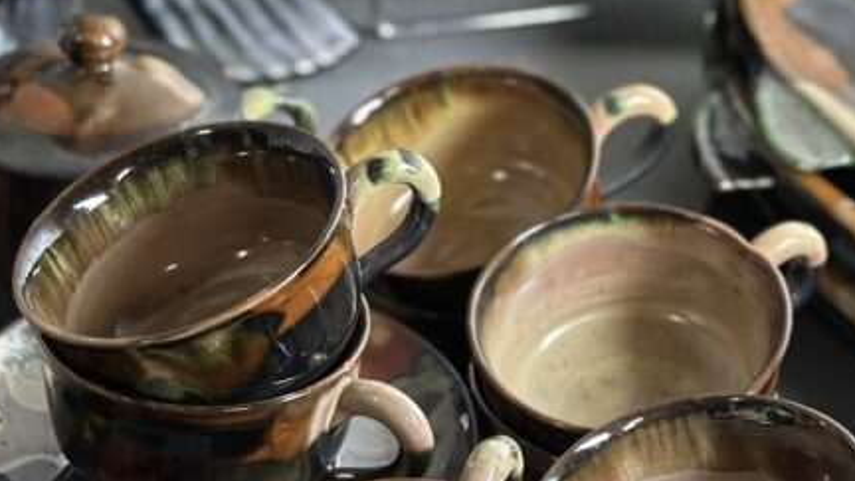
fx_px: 2811
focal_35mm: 124
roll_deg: -0.6
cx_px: 295
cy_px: 166
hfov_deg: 17.3
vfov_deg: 9.8
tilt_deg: -29.8
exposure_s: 1/33
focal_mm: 6.86
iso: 250
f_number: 1.78
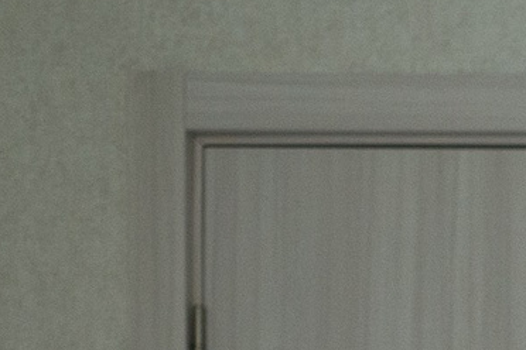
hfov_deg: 9.3
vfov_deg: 7.1
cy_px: 1022
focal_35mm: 173
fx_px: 2528
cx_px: 1616
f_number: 2.2
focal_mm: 12
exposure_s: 1/125
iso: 250
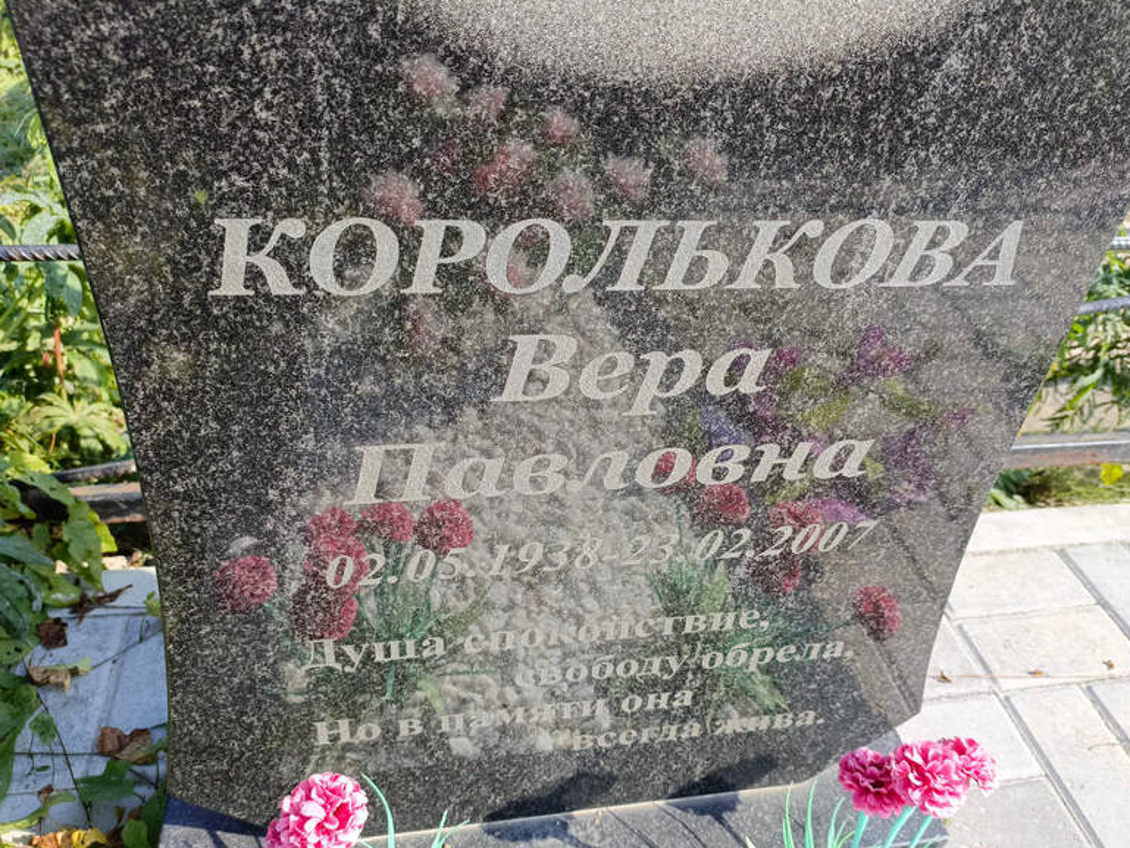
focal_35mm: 26
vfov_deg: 53.1
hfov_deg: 67.3
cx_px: 580
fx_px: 849
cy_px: 436
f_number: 1.69
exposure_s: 1/396
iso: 112
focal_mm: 4.76
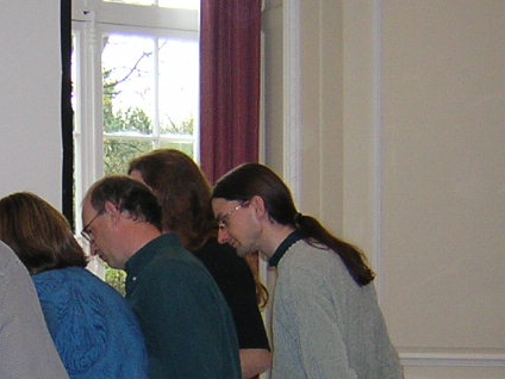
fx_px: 1269
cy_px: 324
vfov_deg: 16.8
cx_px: 104
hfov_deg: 22.2
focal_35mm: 87
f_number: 2.6
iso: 266
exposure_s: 1/60.1
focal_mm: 4.7
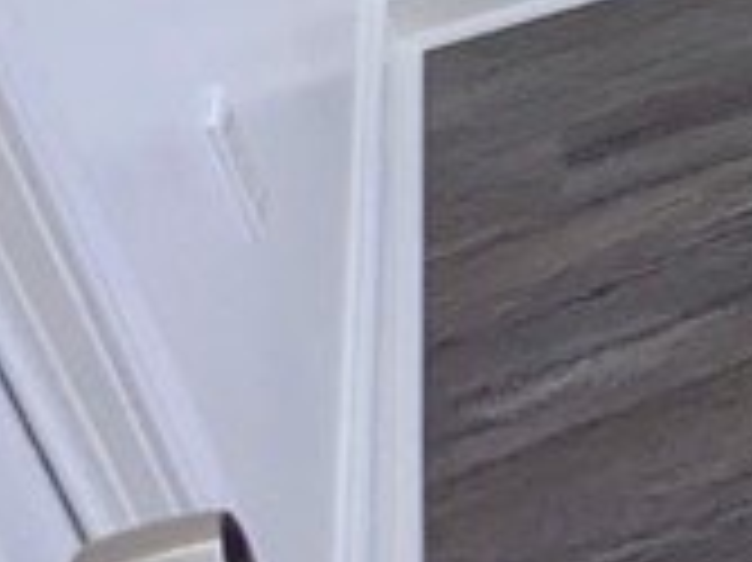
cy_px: -477
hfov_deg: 11.6
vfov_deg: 13.4
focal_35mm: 98
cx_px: 2224
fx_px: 2127
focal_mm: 2.35
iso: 54
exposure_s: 1/60
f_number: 2.2
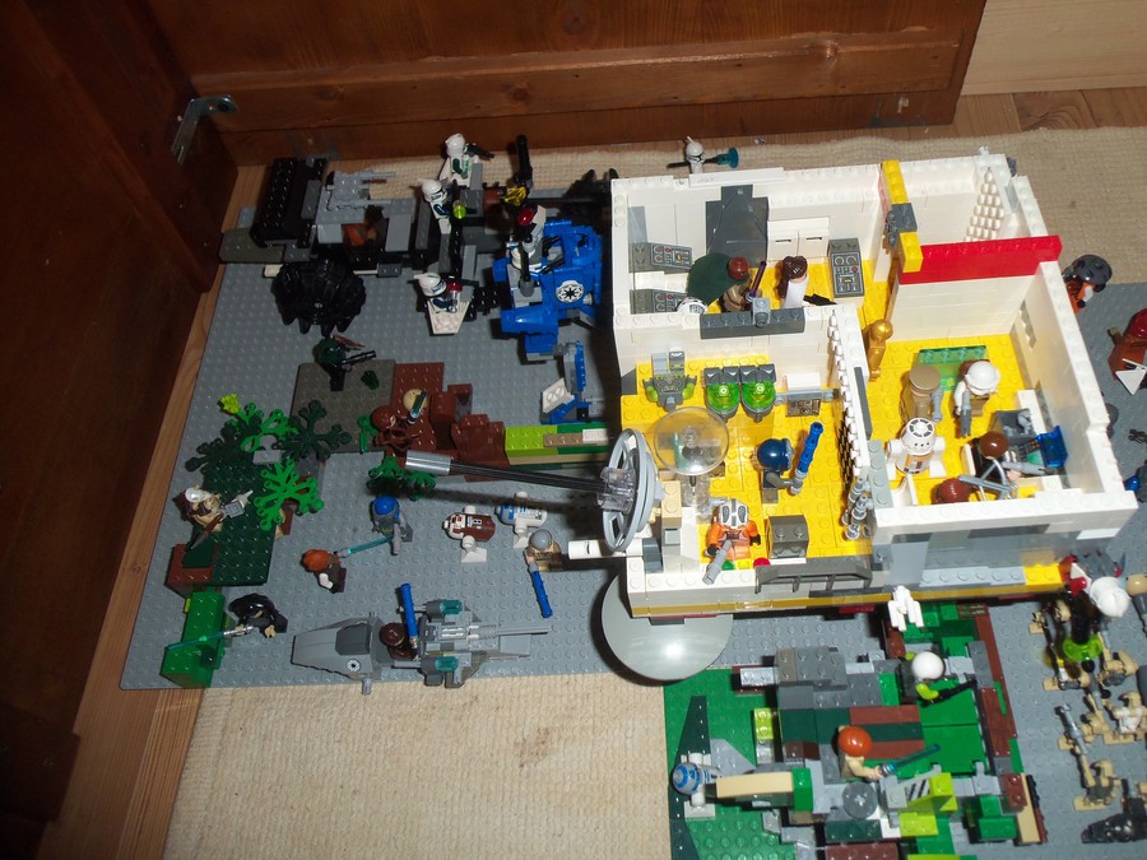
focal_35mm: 29
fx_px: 961
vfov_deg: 48.2
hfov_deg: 61.7
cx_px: 574
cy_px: 430
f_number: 3.4
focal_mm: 5.2
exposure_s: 1/30
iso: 100
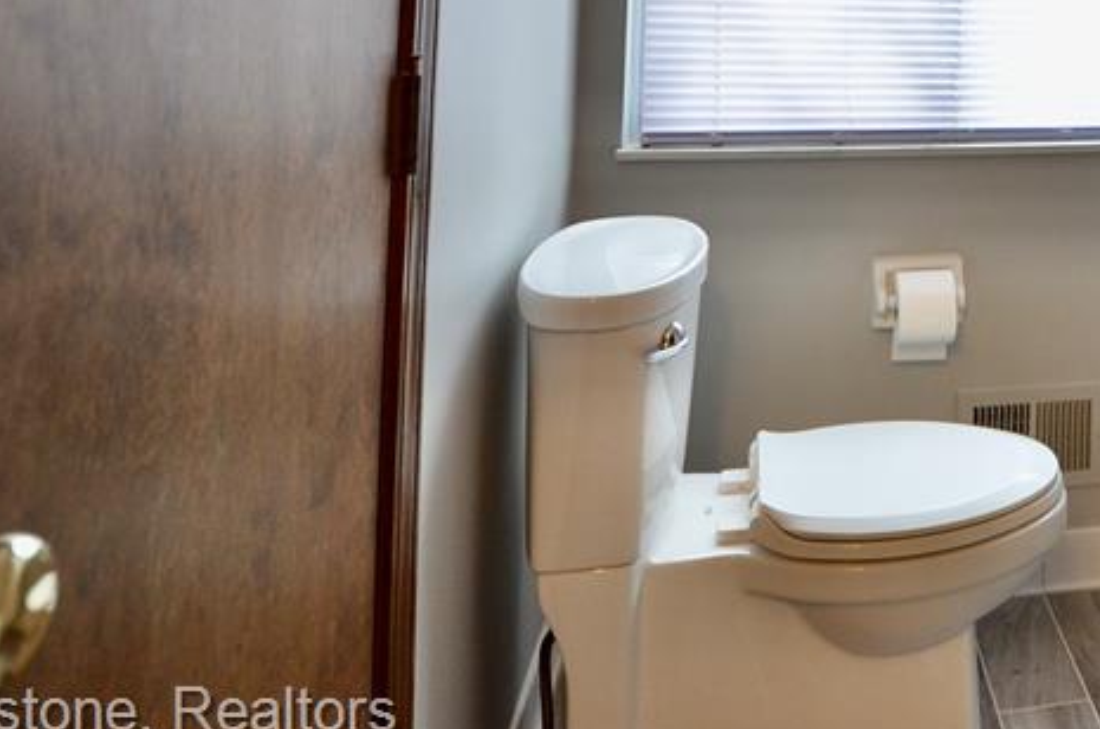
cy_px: -50
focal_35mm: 33
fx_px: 1006
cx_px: 1034
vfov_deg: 34.9
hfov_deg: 49.5
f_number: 4
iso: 800
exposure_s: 1/60
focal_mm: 10
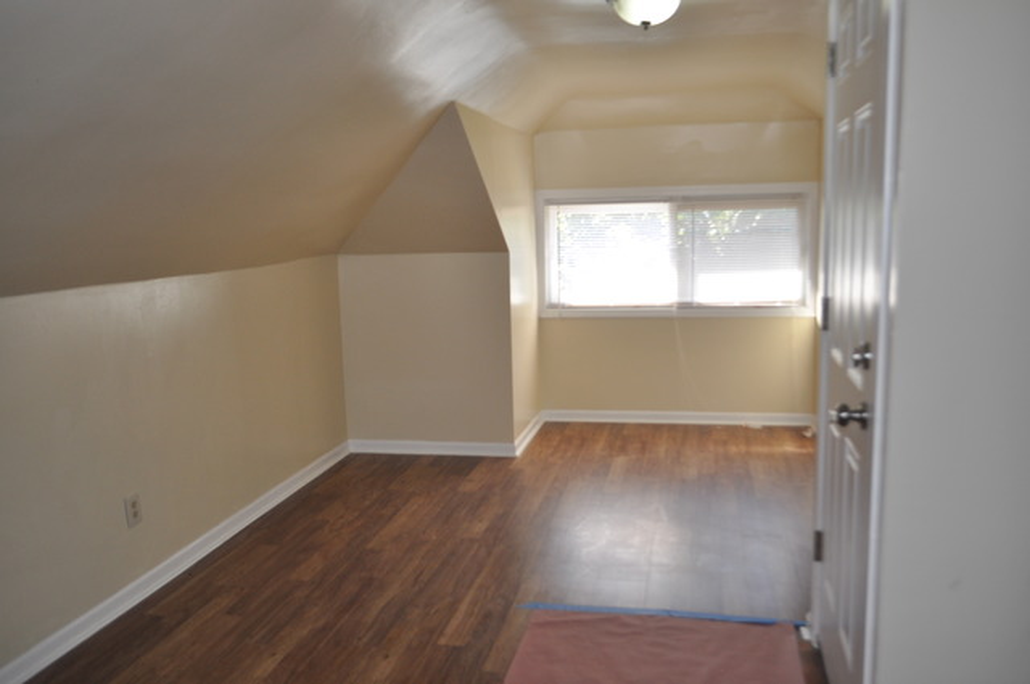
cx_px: 515
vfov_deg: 43.5
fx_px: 857
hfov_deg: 62.0
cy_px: 342
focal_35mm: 30
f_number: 3.8
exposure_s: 1/125
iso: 400
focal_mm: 20
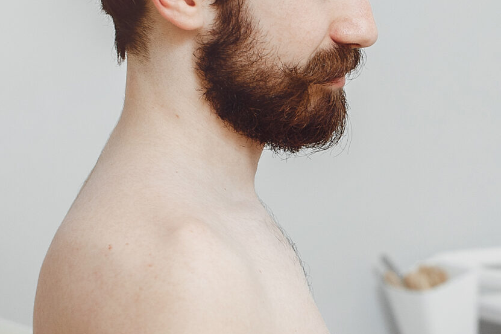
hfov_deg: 13.2
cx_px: 482
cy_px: 354
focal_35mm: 154
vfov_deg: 8.8
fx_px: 2142
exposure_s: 1/250
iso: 250
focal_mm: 50
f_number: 3.5
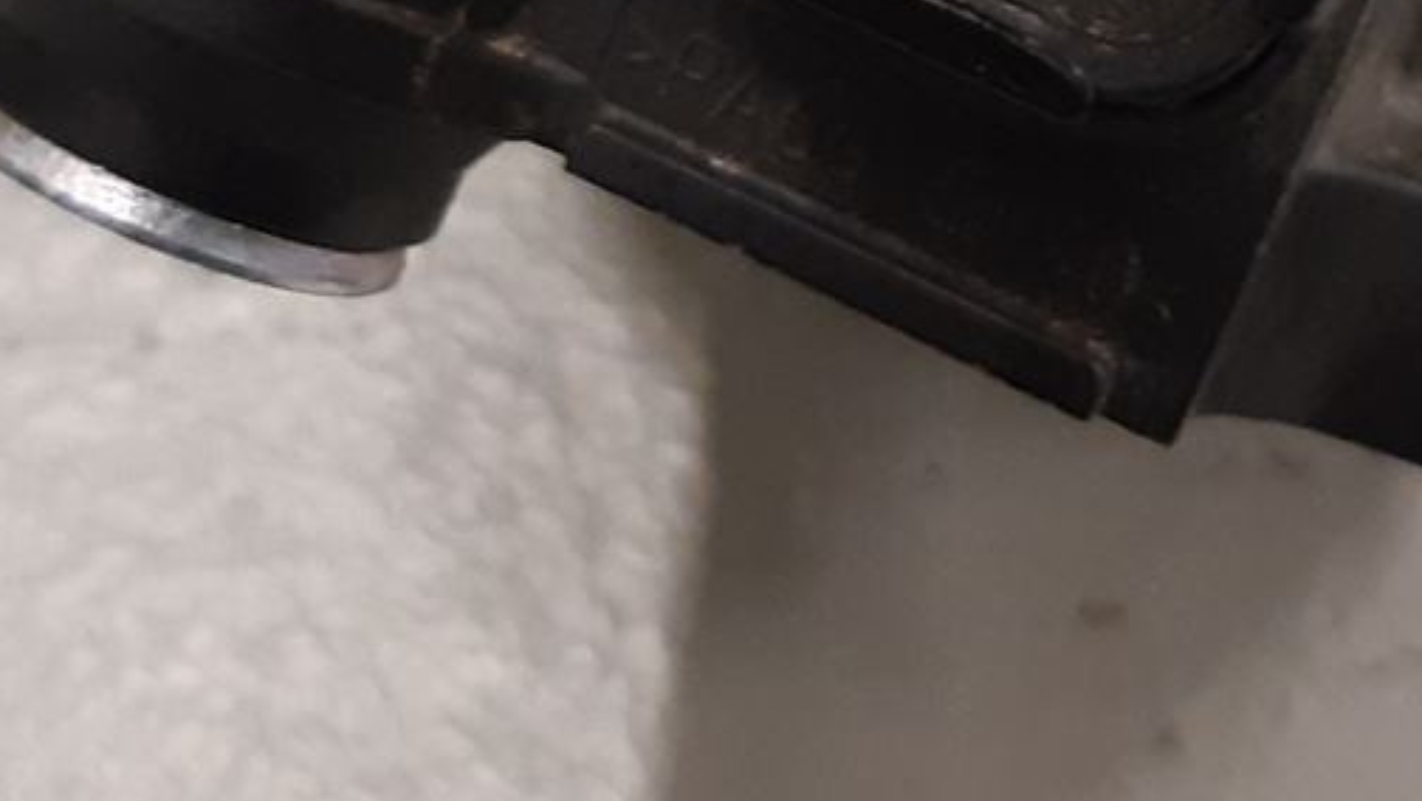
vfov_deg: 10.1
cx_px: 1129
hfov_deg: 18.5
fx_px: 4338
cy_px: -485
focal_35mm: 115
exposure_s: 1/50
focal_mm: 3.93
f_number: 1.7
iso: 200
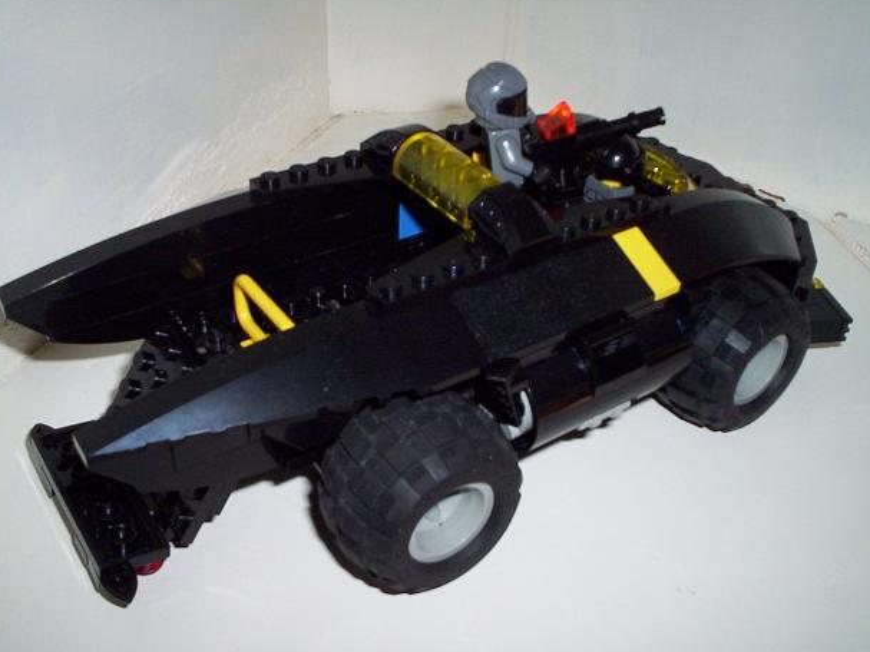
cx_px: 432
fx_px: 980
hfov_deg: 47.9
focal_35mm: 39
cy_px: 326
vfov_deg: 36.8
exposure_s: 1/60
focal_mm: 4.99
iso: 140
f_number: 4.5
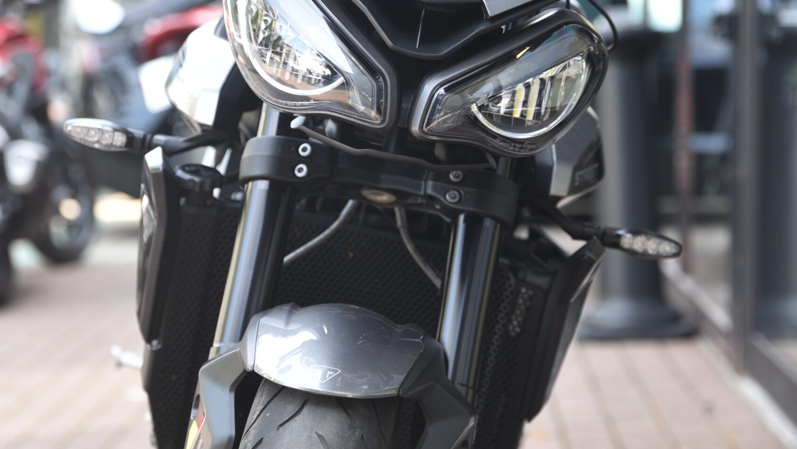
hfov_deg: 21.8
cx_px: 399
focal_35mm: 98
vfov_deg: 12.4
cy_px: 261
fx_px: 2071
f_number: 3.2
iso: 100
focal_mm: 62
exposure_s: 1/60
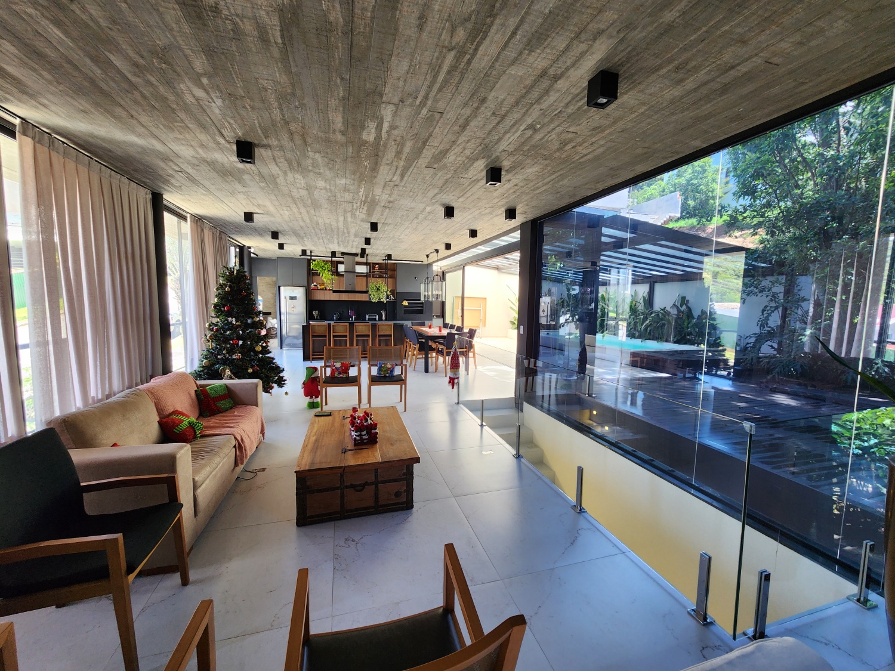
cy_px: 336
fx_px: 336
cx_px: 448
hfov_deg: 106.2
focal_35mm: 13
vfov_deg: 89.9
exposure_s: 1/60
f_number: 2.2
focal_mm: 2.2
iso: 160
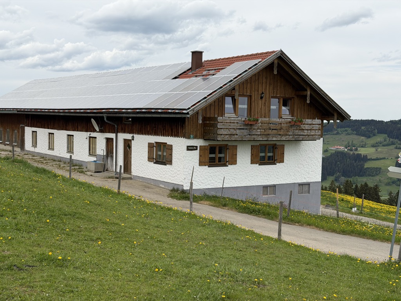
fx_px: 556
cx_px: 200
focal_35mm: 48
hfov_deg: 39.7
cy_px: 150
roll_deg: -1.1
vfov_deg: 30.3
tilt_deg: -3.7
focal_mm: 6.76
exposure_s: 1/4587
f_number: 1.78
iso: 64
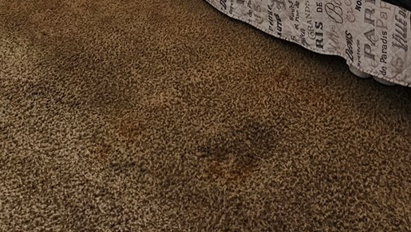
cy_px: -237
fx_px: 480
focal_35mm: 44
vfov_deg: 18.1
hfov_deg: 45.7
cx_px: 271
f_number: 2.2
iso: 200
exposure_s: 1/60
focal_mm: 2.2
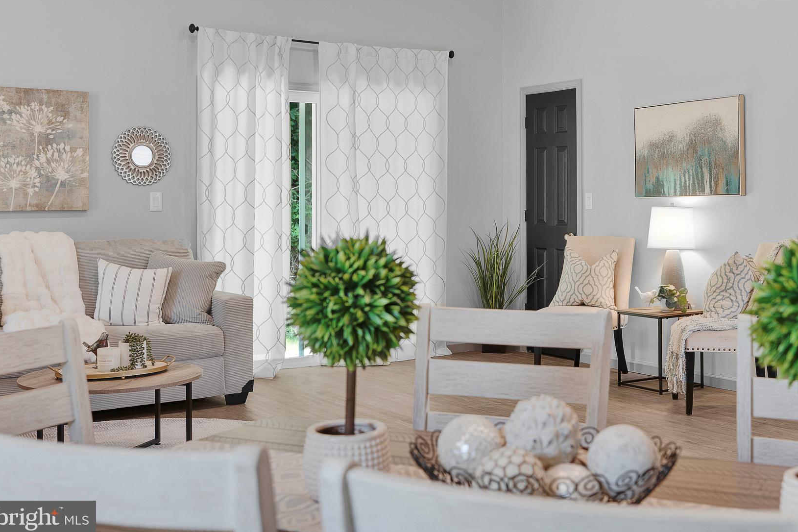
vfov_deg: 30.4
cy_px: 202
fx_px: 975
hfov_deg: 44.2
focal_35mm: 44
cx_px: 489
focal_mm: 35
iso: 200
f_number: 5
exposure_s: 1/13
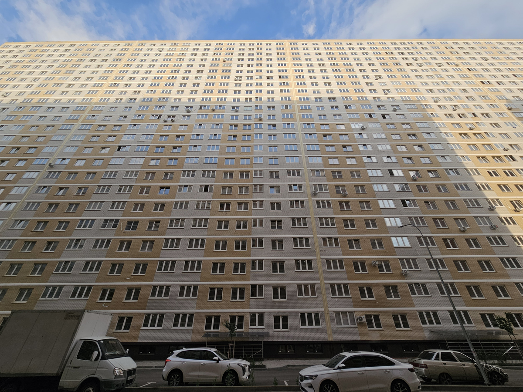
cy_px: 196
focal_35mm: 13
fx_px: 196
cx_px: 262
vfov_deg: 89.9
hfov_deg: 106.2
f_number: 2.2
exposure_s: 1/781
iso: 50
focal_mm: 2.2
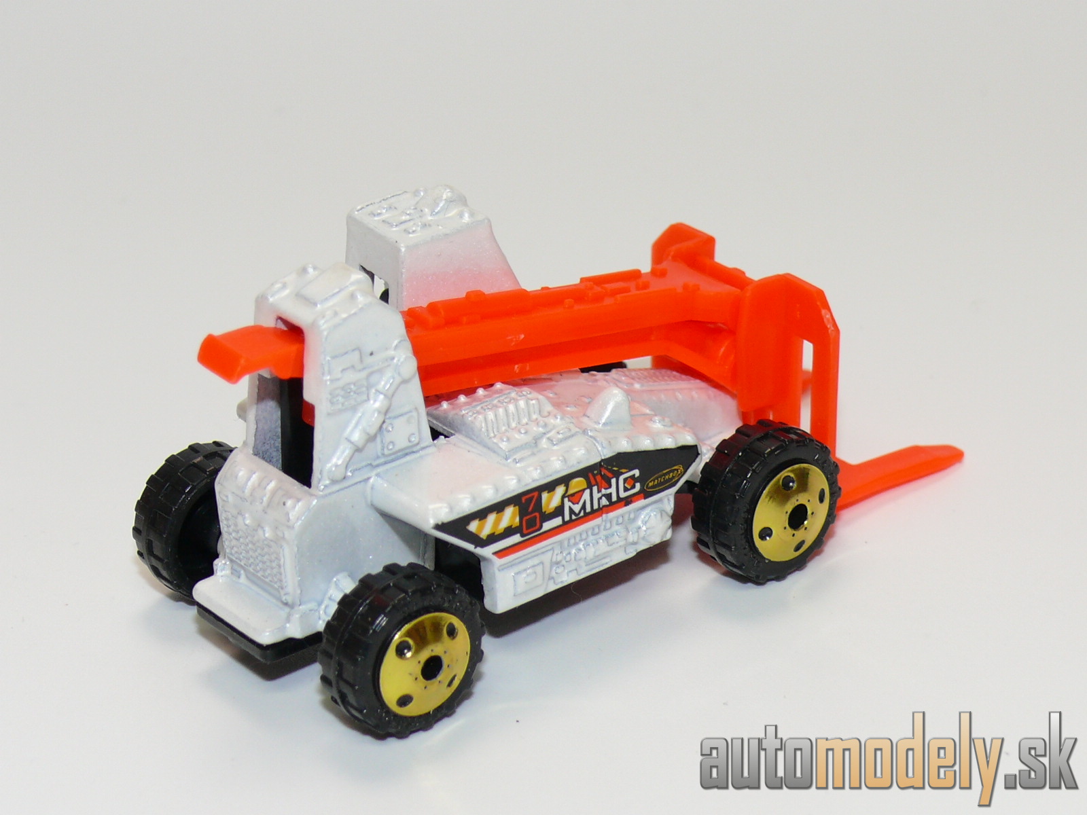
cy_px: 408
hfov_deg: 19.1
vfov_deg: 14.4
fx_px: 3234
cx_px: 544
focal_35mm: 103
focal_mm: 13.5
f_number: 4
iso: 100
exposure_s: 1/30
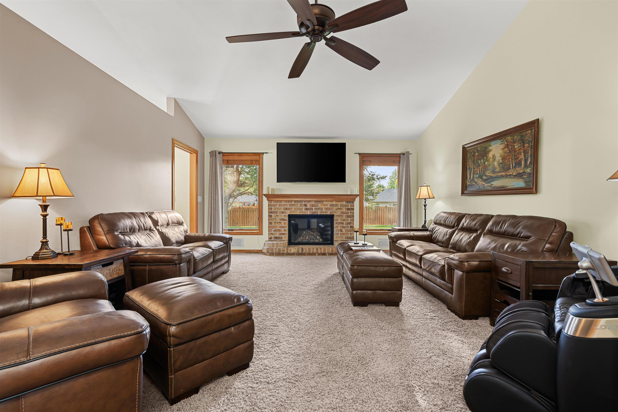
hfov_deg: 96.7
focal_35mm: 16
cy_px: 206
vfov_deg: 73.7
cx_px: 309
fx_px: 275
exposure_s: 1.6
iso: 100
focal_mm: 16
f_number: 8
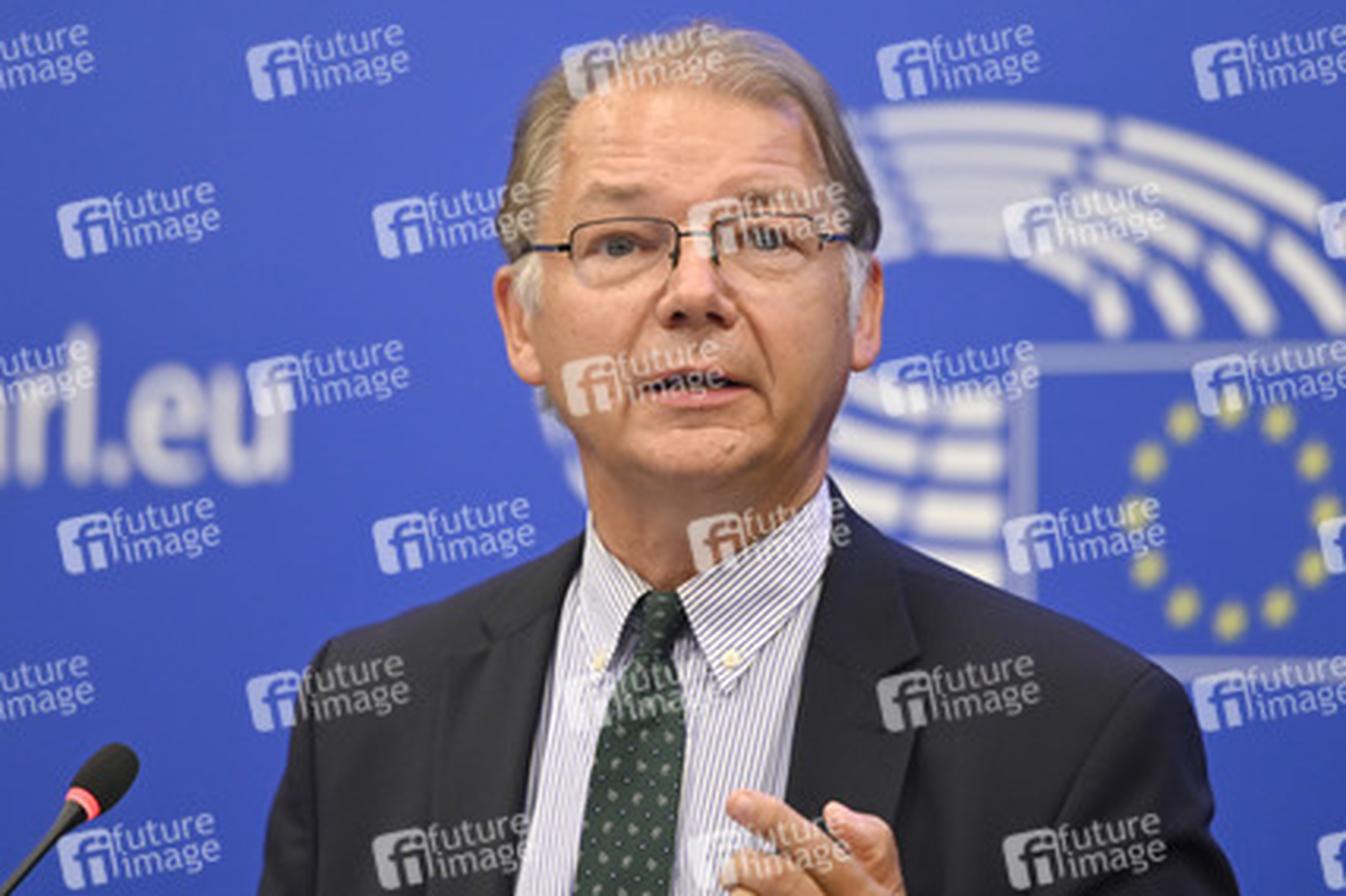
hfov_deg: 9.8
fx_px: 7883
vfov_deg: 6.5
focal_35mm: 211
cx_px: 686
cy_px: 457
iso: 1600
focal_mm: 200
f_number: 2.8
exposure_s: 1/320
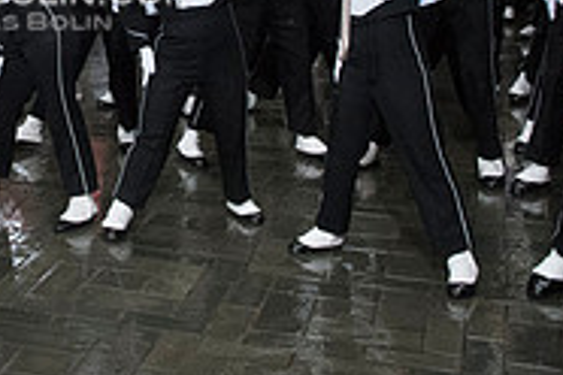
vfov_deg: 17.1
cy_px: -113
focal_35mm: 75
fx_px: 1173
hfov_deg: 25.5
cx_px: -15
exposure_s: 1/4000
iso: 10000
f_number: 2.8
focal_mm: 24
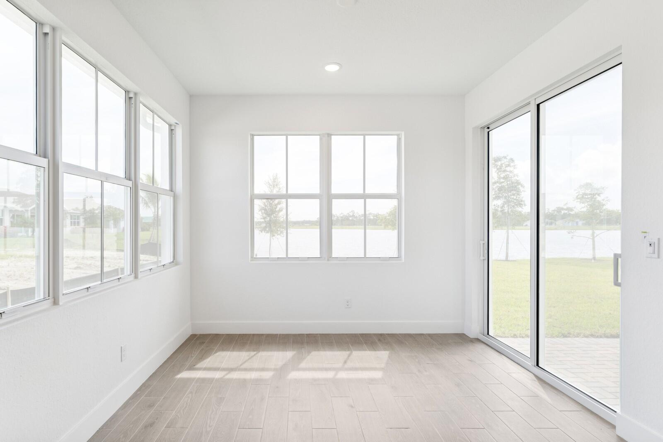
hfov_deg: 92.6
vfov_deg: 69.8
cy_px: 221
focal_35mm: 17
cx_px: 332
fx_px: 317
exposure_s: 1/25
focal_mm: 17.2
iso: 160
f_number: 8
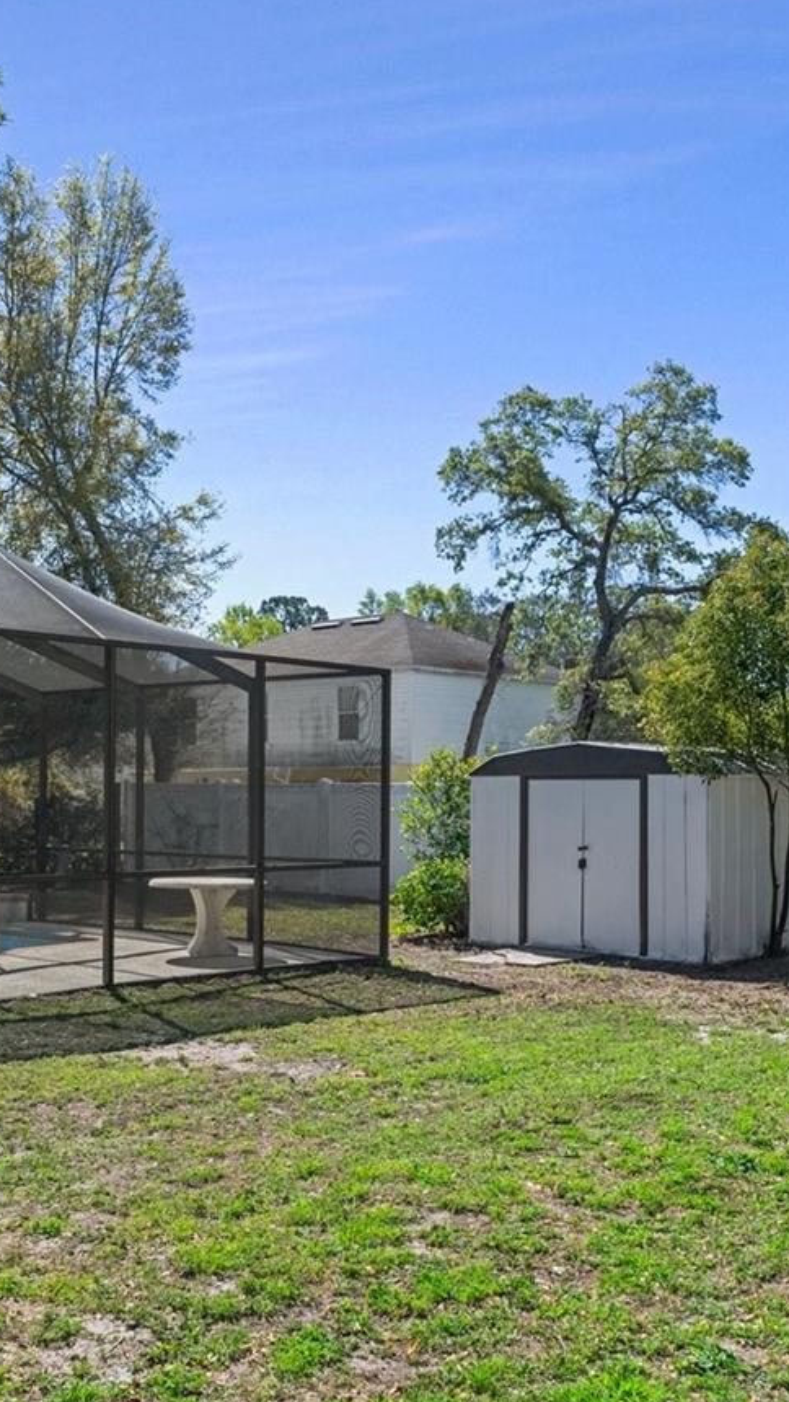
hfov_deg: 31.1
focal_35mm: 38
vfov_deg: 52.8
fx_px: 1412
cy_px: 747
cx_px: 499
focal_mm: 13
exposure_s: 1/200
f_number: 8
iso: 320
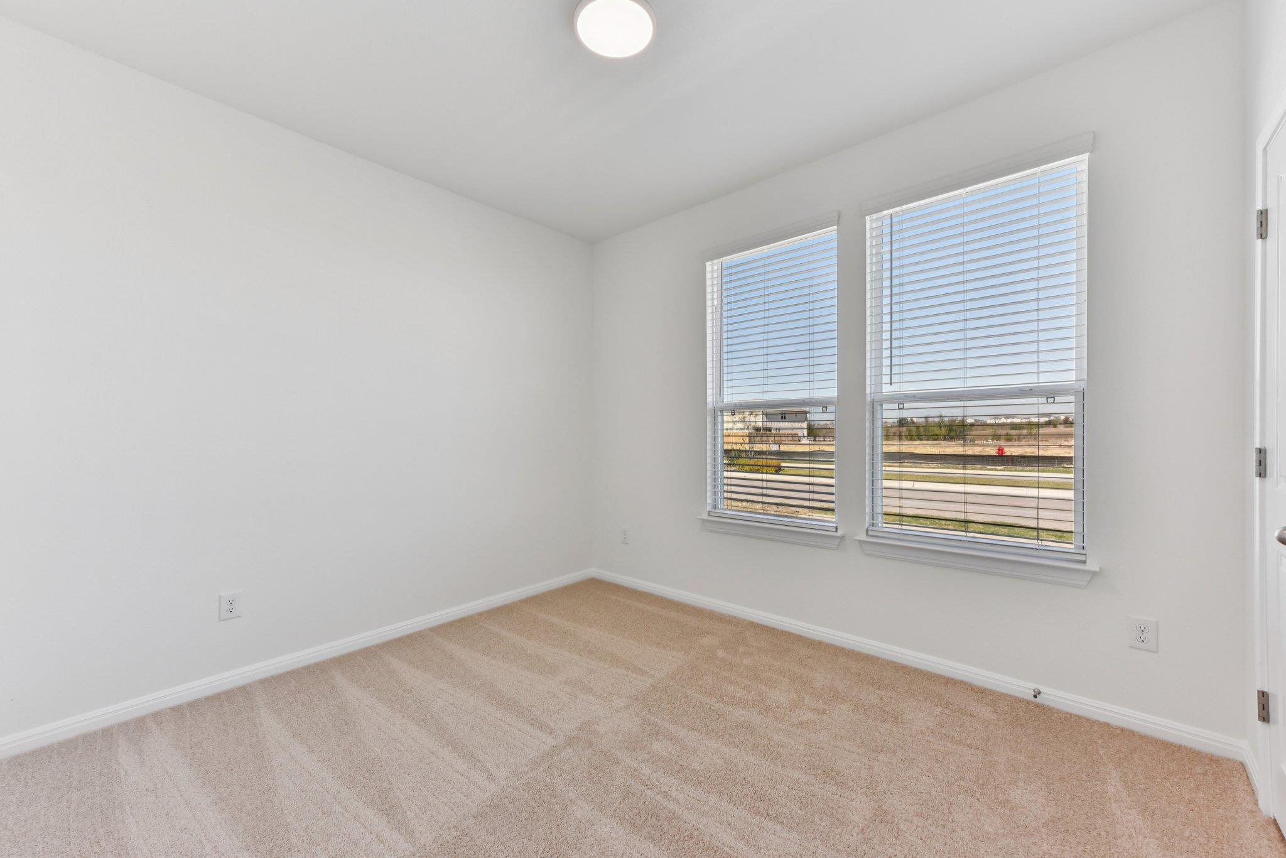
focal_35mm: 14
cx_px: 643
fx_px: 500
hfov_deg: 104.2
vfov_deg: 81.2
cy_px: 429
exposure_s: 1/160
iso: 400
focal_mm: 14
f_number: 8
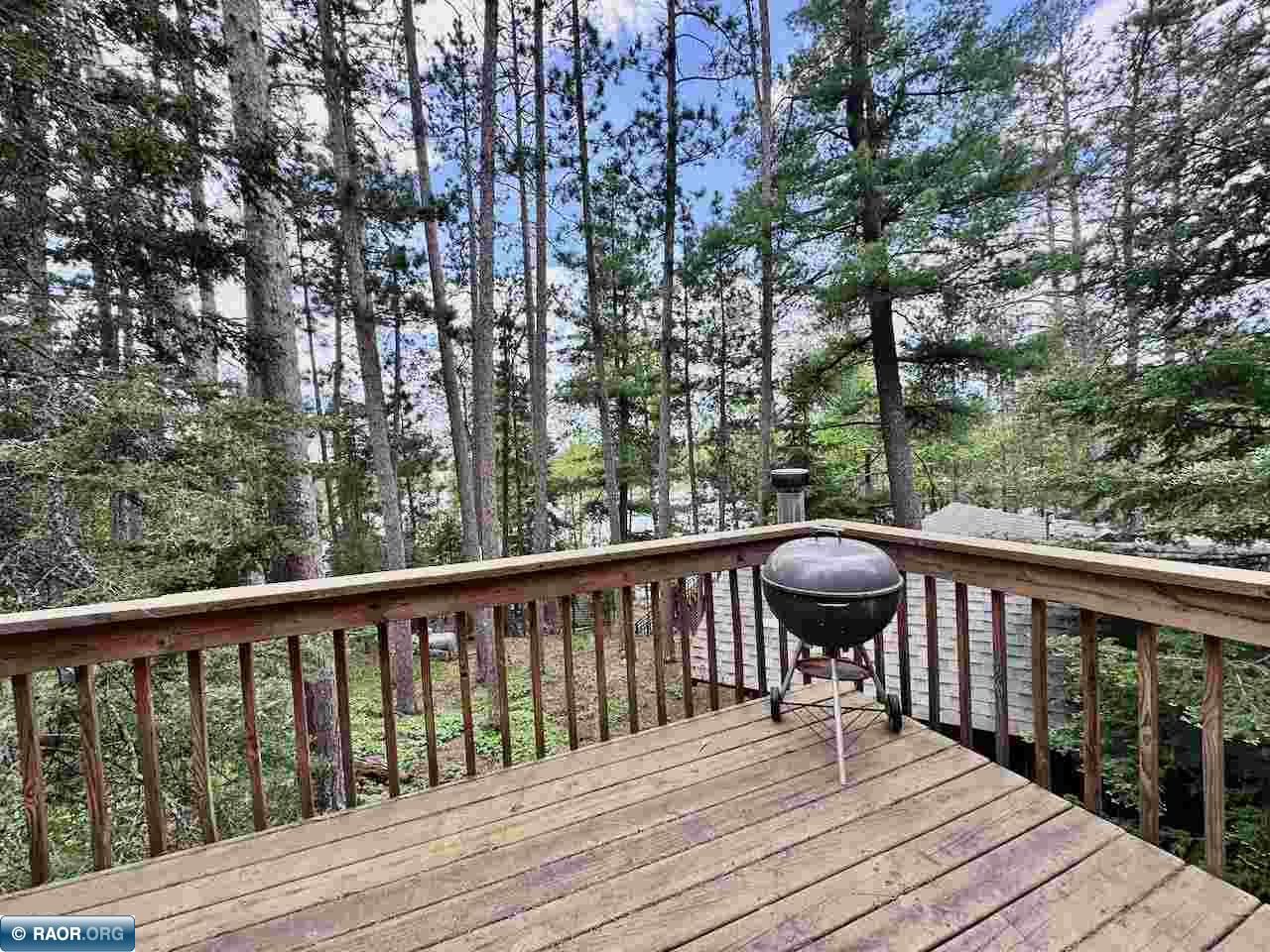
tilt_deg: -2.9
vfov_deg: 85.7
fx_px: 514
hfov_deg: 102.1
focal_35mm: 14
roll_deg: +2.0
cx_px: 635
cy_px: 476
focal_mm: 2.22
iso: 40
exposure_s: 1/295
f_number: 2.2
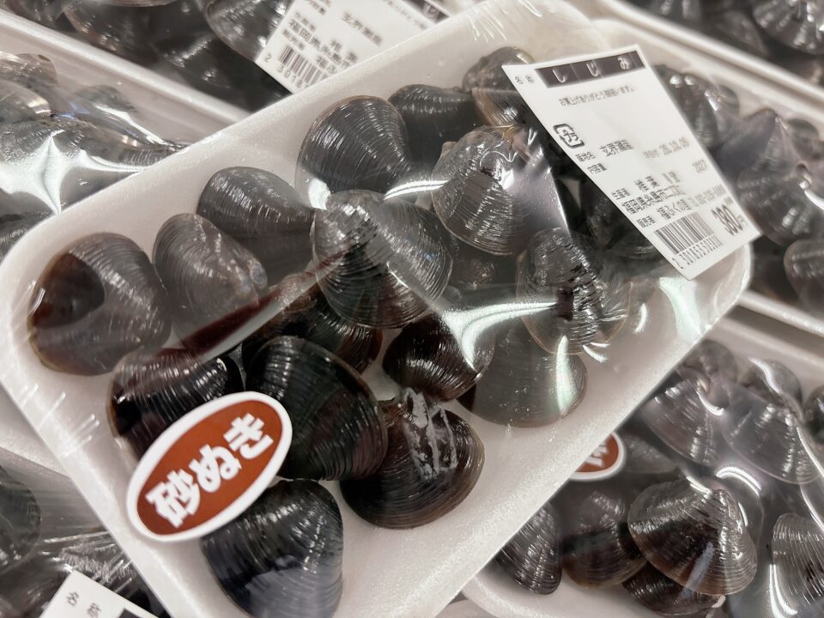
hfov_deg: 67.3
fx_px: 619
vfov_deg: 53.1
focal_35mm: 26
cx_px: 412
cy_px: 309
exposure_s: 1/60
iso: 125
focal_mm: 5.96
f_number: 1.6
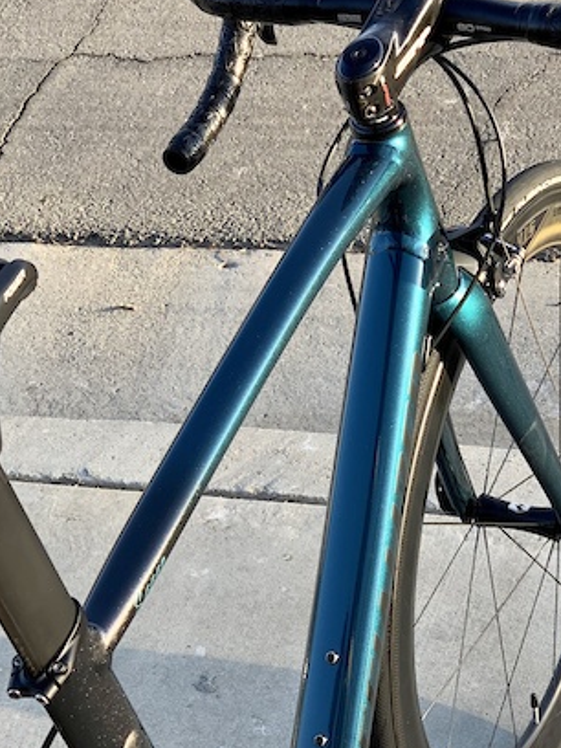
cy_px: 475
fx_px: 2204
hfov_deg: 14.5
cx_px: 334
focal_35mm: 102
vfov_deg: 19.2
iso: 16
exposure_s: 1/122
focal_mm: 6
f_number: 2.4
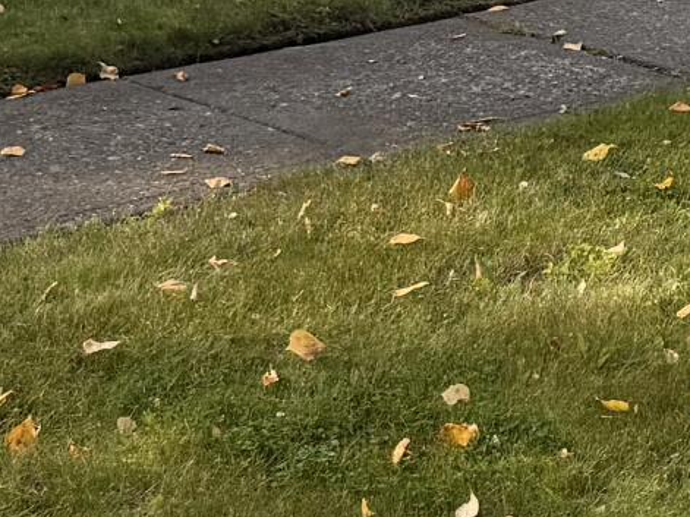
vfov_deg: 9.6
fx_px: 3049
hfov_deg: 12.8
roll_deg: -0.5
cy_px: -89
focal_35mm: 153
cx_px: 649
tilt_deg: -10.0
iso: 80
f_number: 1.78
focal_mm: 6.76
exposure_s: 1/1949
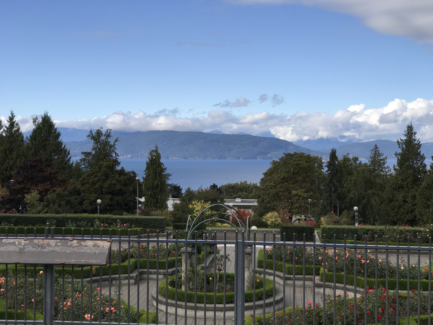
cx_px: 216
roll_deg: +0.0
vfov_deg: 25.7
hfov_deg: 33.8
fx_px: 713
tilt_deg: -0.4
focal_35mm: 57
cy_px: 162
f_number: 2.8
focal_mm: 6.6
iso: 20
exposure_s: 1/833
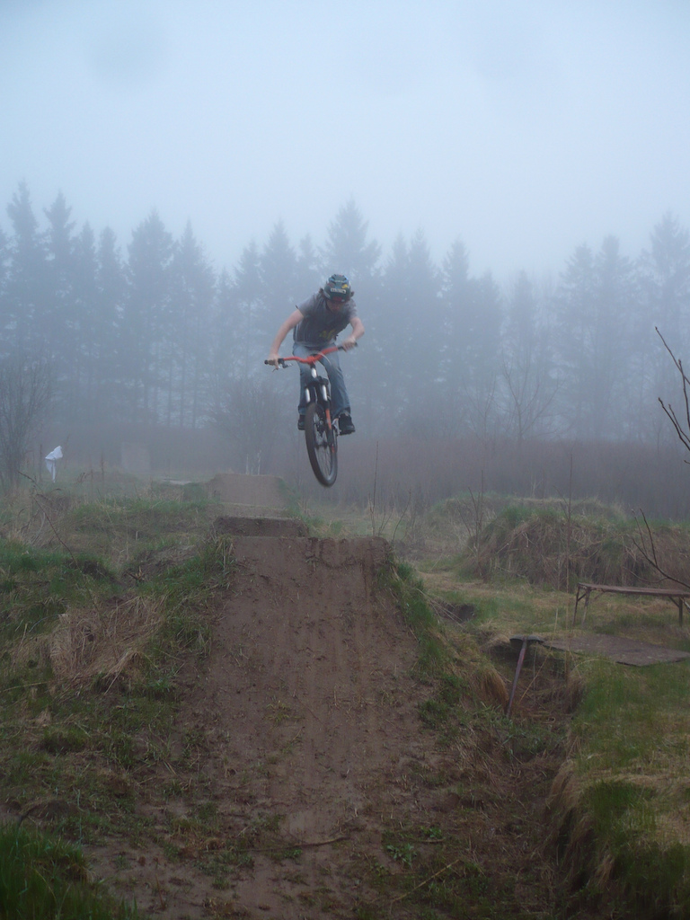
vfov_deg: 52.6
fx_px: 930
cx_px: 345
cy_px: 460
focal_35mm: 35
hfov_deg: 40.7
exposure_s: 1/100
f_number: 2.8
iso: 100
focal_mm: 5.8
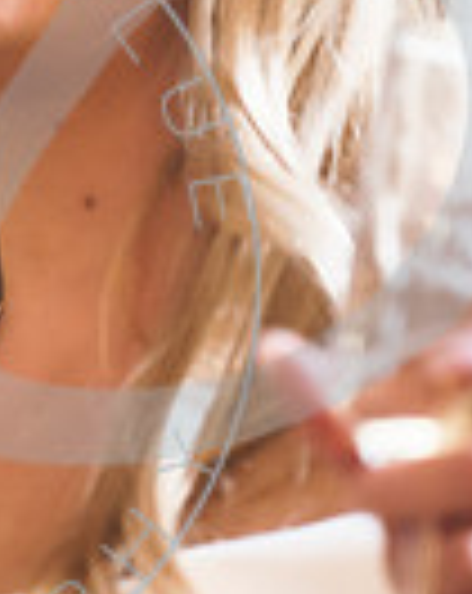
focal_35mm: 641
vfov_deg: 3.0
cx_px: 22
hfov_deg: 2.4
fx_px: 11232
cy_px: -97
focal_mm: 155
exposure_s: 1/200
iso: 1250
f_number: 2.8
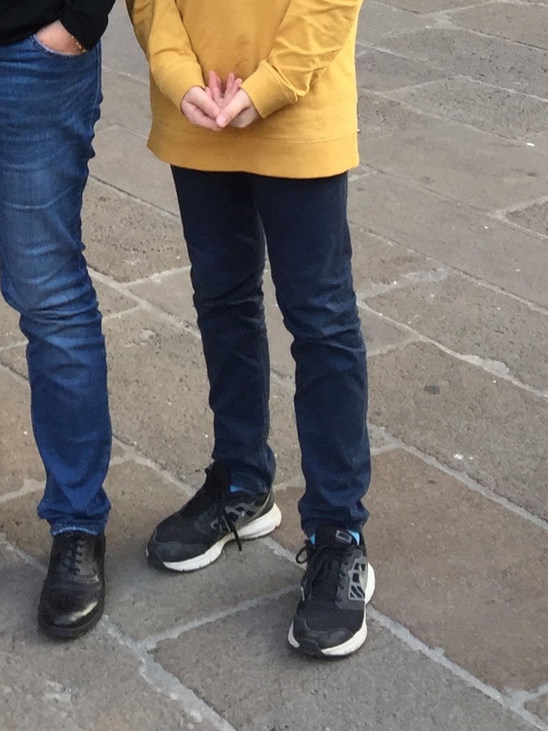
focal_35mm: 88
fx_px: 1857
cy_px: -368
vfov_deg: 19.4
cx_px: -109
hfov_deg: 16.1
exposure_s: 1/50
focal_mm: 4.15
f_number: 2.2
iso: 32
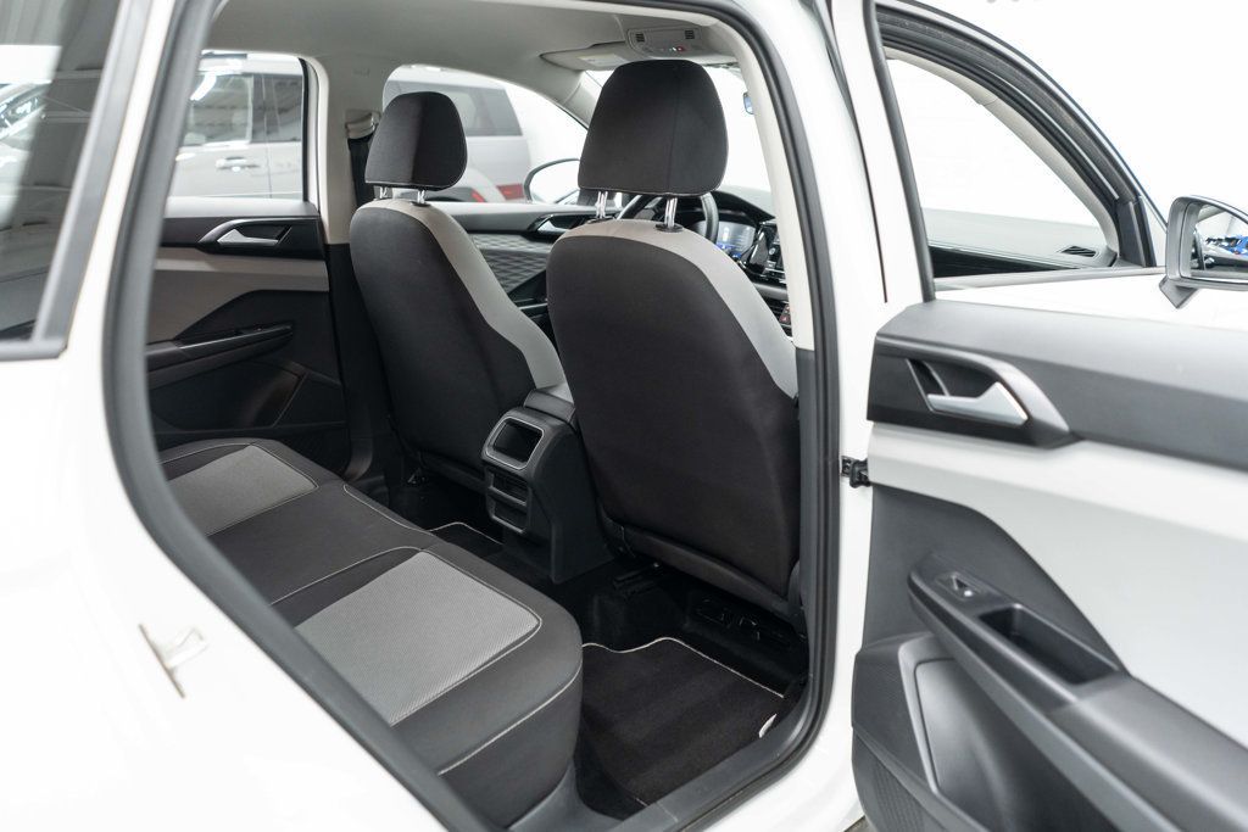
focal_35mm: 28
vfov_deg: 46.4
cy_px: 416
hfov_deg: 65.5
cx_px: 624
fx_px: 971
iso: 800
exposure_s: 1/50
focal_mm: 28
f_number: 3.2
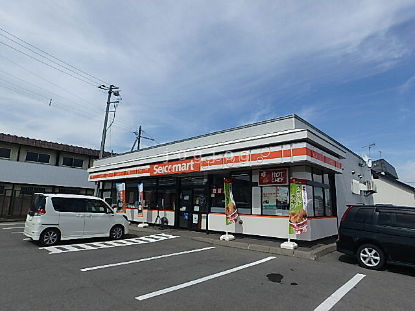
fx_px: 252
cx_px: 208
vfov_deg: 63.4
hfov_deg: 79.0
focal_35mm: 21
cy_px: 156
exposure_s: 1/640
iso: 125
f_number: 6
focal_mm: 3.7
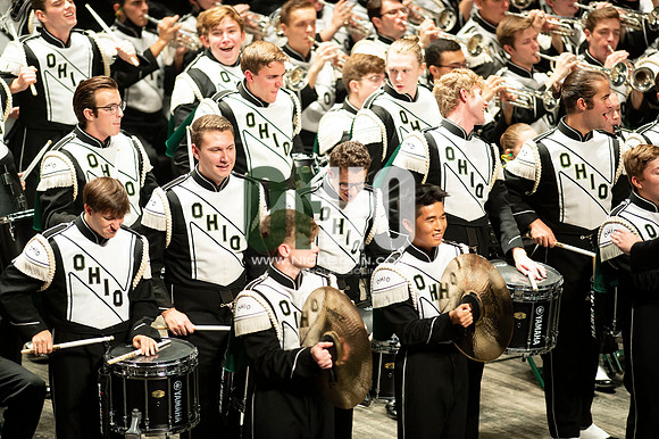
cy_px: 220
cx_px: 330
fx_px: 5488
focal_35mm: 300
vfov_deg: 4.6
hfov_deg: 6.9
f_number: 2.8
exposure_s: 1/500
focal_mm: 300
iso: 3200
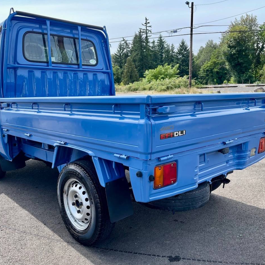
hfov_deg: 54.0
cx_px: 124
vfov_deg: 54.0
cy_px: 134
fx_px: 260
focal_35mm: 30
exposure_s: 1/861
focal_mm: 5.1
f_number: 1.6
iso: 32
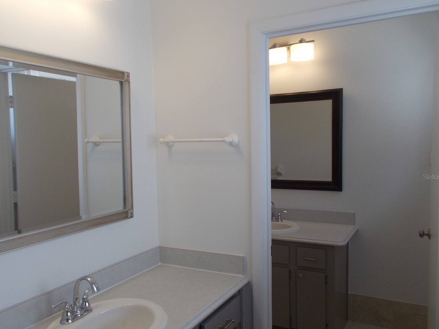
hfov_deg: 59.9
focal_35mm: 30
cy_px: 177
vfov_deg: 46.8
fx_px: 380
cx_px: 200
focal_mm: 4.6
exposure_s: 1/80
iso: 80
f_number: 3.2
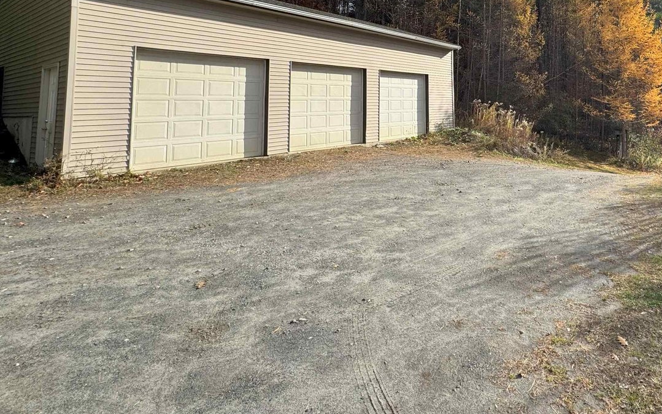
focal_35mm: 22
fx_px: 397
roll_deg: +3.0
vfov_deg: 50.9
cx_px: 471
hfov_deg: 75.6
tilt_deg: +5.2
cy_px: 71
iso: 50
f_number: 2.2
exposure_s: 1/1477
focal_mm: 2.22
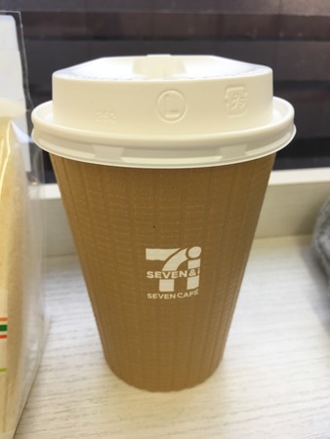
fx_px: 368
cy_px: 220
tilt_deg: -25.0
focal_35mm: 29
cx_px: 165
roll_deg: +0.1
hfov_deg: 48.3
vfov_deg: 61.6
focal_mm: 4.15
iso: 32
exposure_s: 1/60
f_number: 2.2
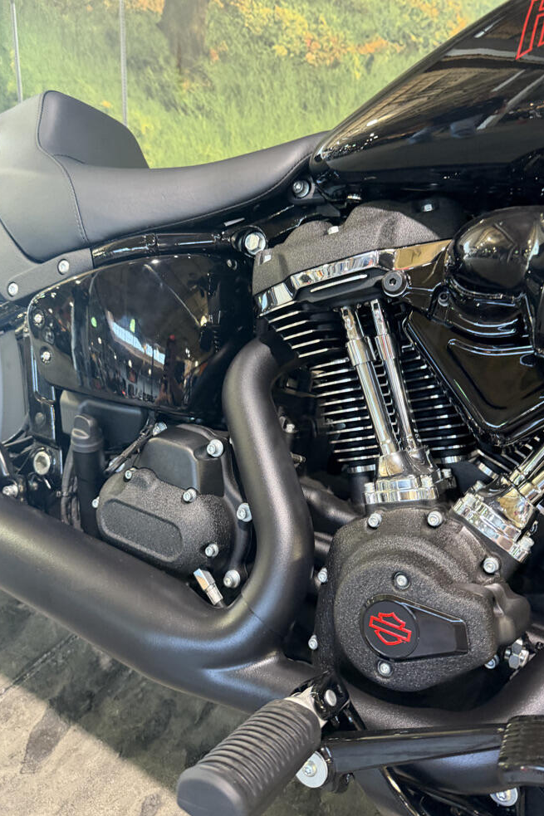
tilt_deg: -16.8
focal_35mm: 26
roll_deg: -9.0
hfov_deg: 49.5
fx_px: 589
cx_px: 281
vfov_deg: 69.4
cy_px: 405
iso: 500
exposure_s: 1/60
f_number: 1.78
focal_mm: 6.76
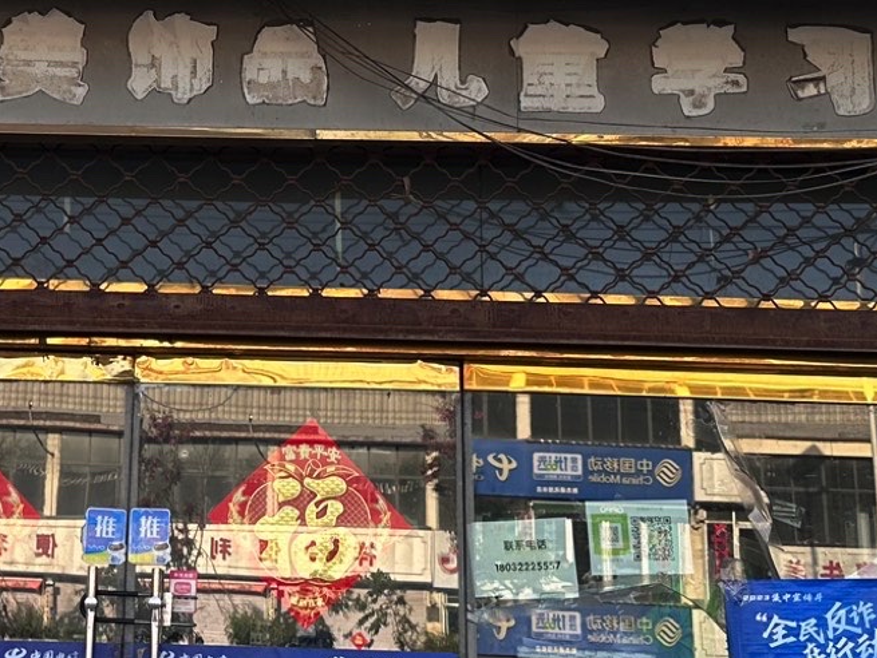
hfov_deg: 25.6
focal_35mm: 75
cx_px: 212
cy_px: 75
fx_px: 1901
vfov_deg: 19.3
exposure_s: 1/650
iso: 80
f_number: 1.78
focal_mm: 6.86
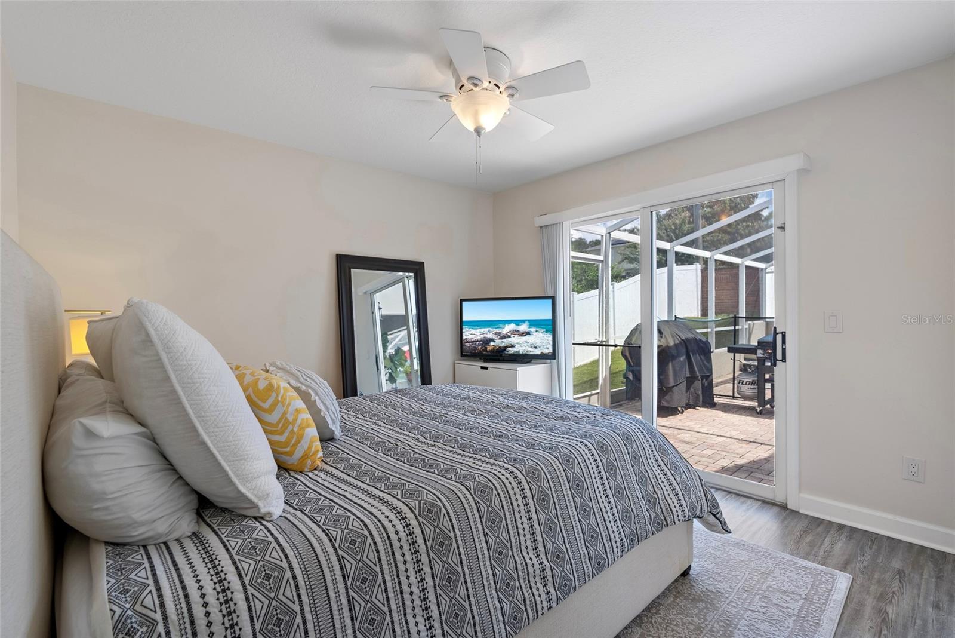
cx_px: 478
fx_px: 425
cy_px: 319
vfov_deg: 73.8
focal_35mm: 16
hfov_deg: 96.7
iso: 400
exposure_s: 1/4
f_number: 8
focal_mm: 16
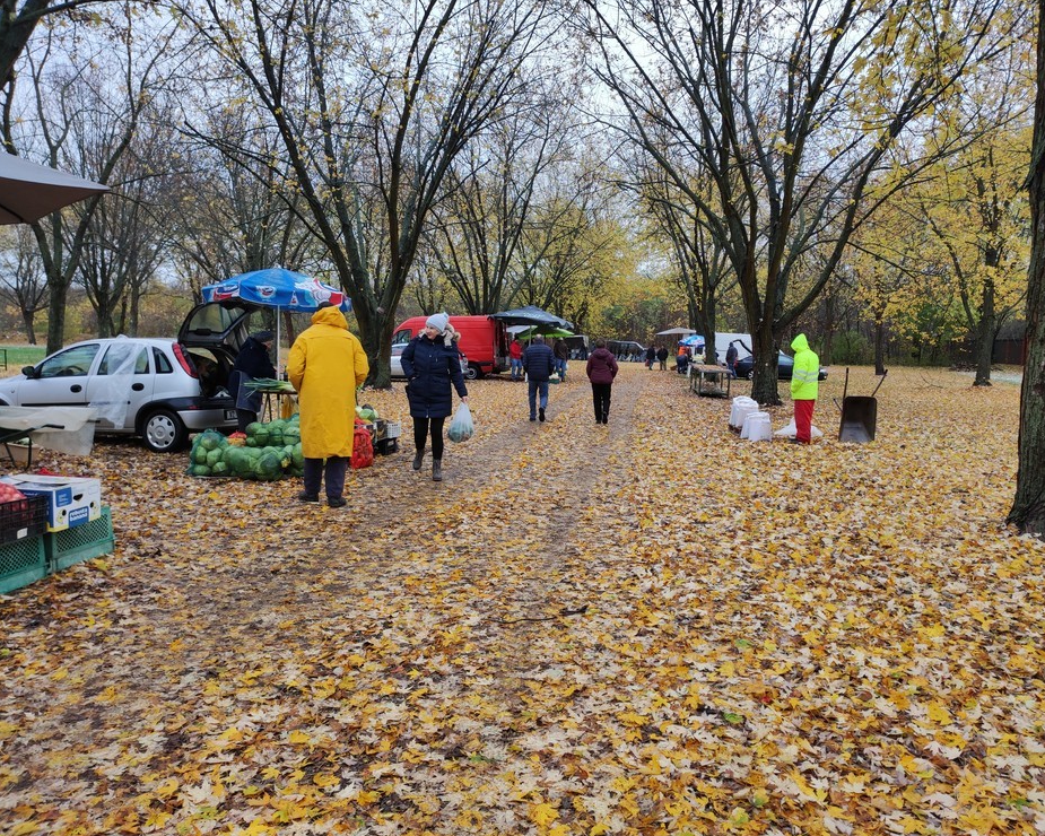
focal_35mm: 27
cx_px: 541
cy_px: 410
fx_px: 835
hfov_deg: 64.1
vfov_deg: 53.2
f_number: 1.79
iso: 202
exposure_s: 1/100
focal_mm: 4.7
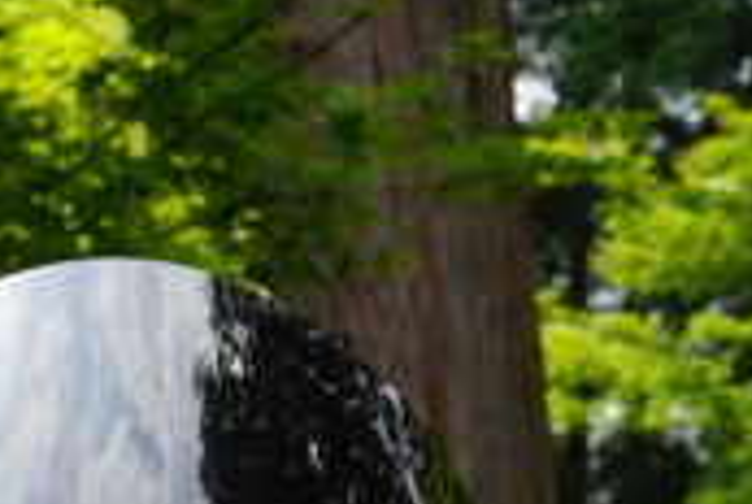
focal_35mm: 226
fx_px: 4729
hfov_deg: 9.0
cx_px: 30
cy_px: 1036
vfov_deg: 5.9
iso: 100
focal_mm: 33
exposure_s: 1/90
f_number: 8
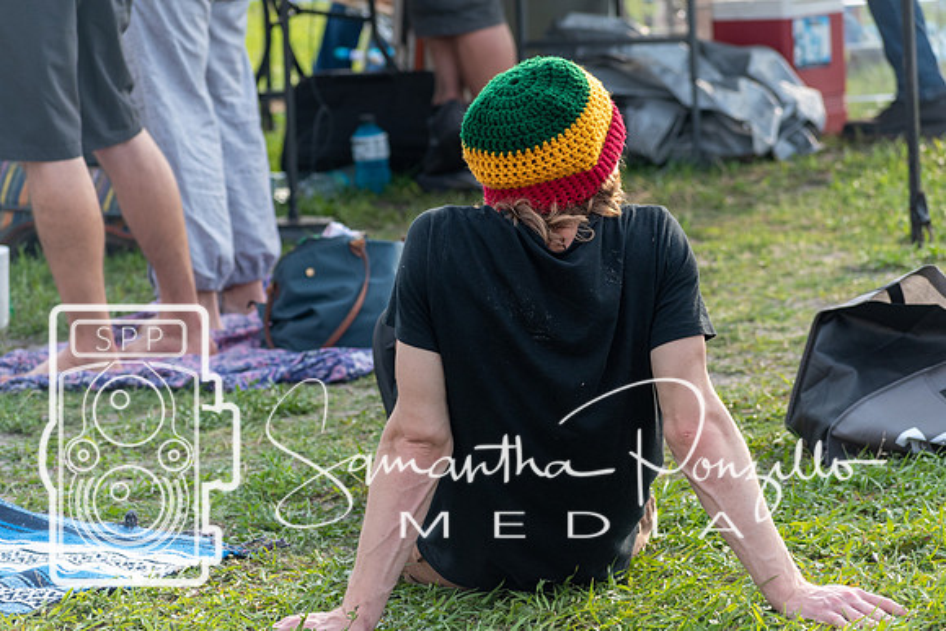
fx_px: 4928
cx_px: 473
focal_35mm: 188
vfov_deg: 7.3
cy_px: 316
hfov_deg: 11.0
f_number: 5
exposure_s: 1/400
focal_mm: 125
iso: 400
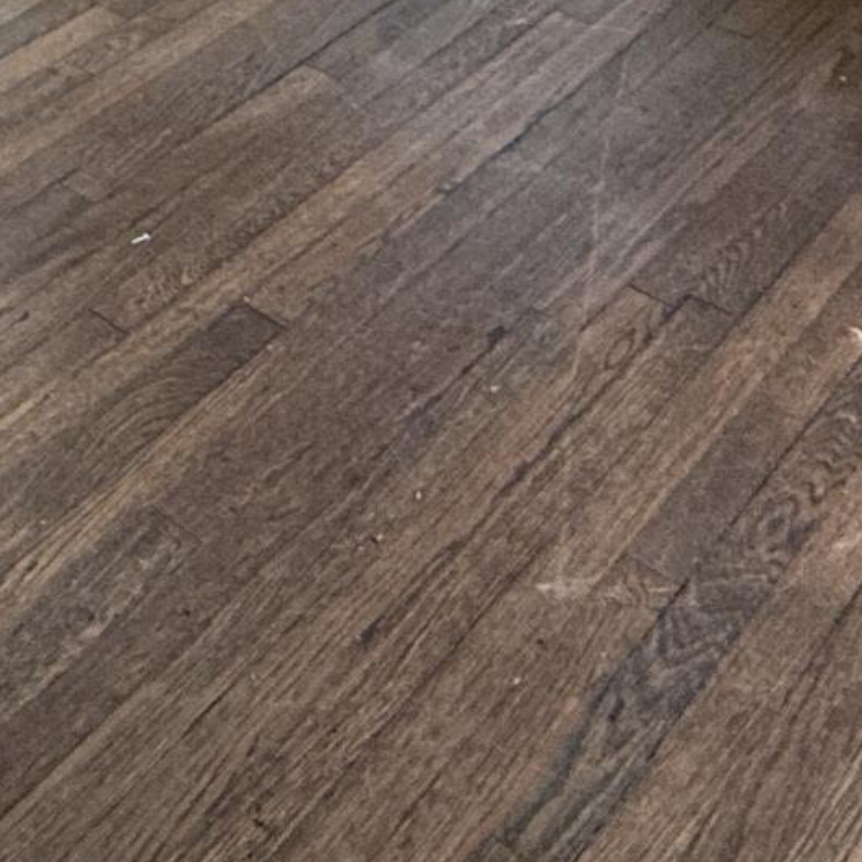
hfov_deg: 24.6
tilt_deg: -9.5
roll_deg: -0.3
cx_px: 511
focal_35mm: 70
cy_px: -737
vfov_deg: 18.5
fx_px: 1972
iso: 125
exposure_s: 1/99
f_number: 2.2
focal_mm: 2.22
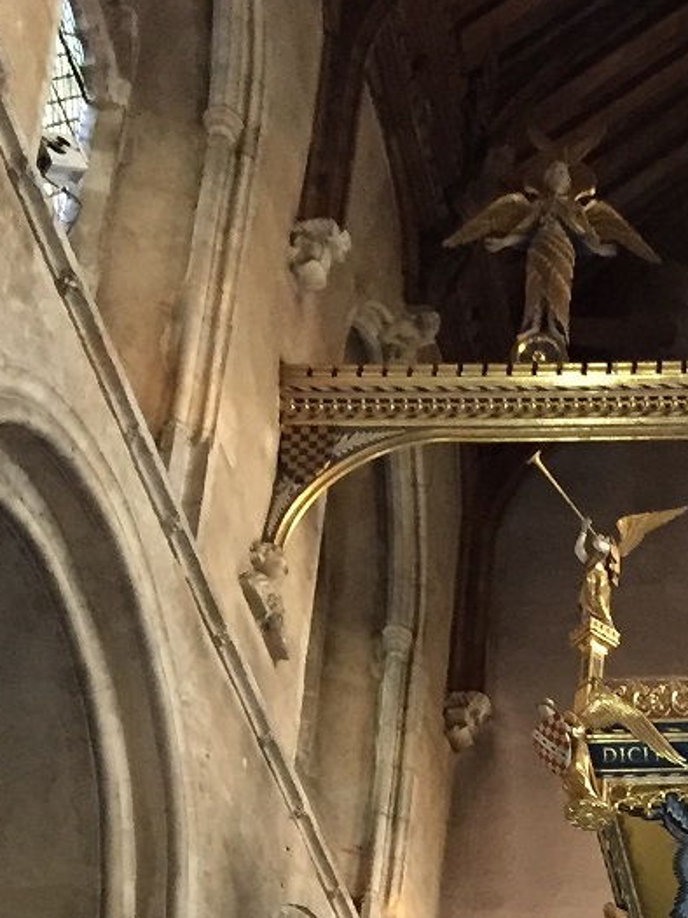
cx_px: 931
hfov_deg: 15.5
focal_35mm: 90
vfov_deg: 19.1
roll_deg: -0.6
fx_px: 2387
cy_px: 1375
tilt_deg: +25.4
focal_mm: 4.15
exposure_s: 1/17
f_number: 2.2
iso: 250
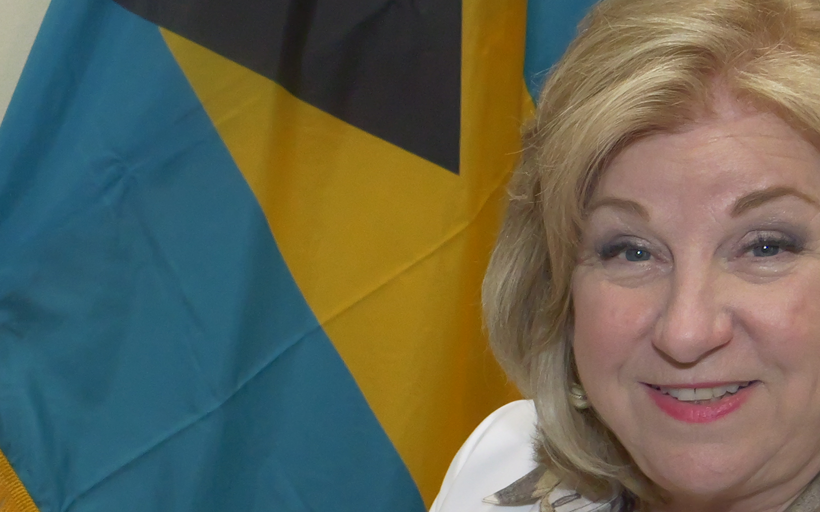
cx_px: -106
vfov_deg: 11.4
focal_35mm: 113
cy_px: 586
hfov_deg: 17.7
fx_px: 2525
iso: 2000
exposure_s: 1/200
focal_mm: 15
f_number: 4.5
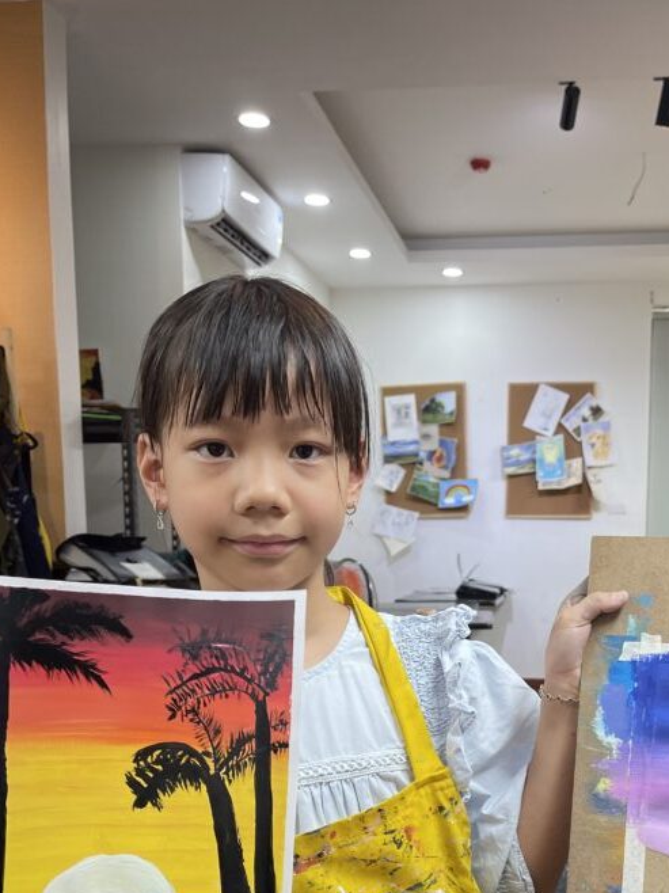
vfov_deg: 47.5
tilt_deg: -7.4
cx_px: 455
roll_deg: -0.6
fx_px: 980
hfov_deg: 37.2
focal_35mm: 38
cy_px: 646
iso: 100
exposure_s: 1/100
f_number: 1.6
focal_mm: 5.1
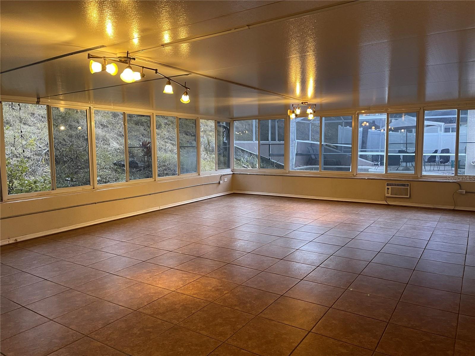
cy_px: 178
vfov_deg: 53.1
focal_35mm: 26
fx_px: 357
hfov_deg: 67.3
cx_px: 238
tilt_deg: -5.4
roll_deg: +0.1
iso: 320
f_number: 1.6
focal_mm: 5.1
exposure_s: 1/60
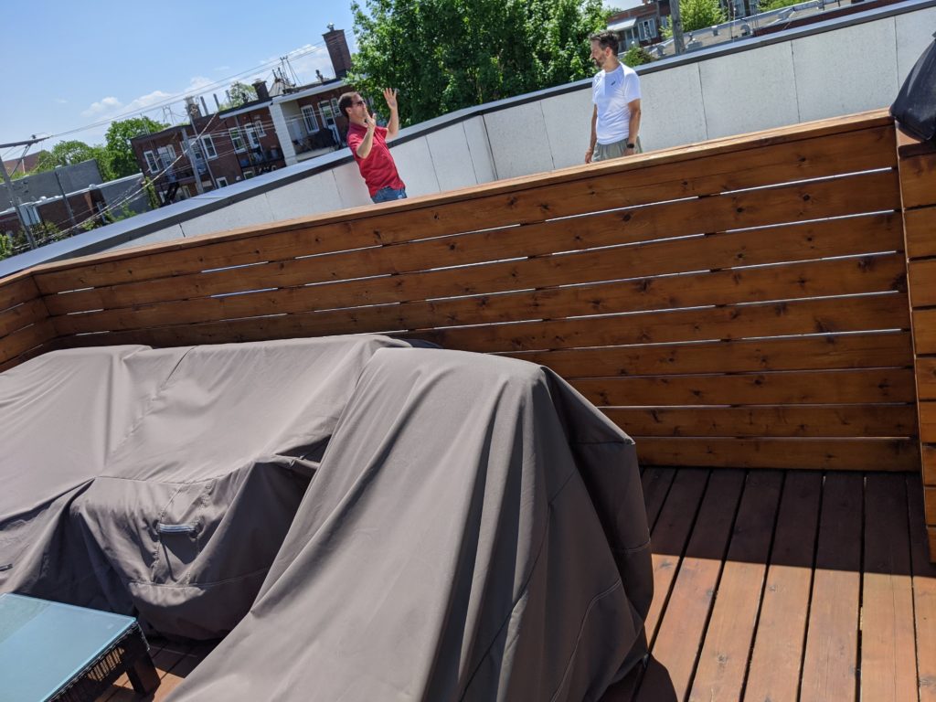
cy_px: 351
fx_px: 730
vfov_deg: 51.4
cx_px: 468
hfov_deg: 65.3
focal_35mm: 27
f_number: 1.8
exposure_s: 1/4695
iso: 80
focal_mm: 4.44
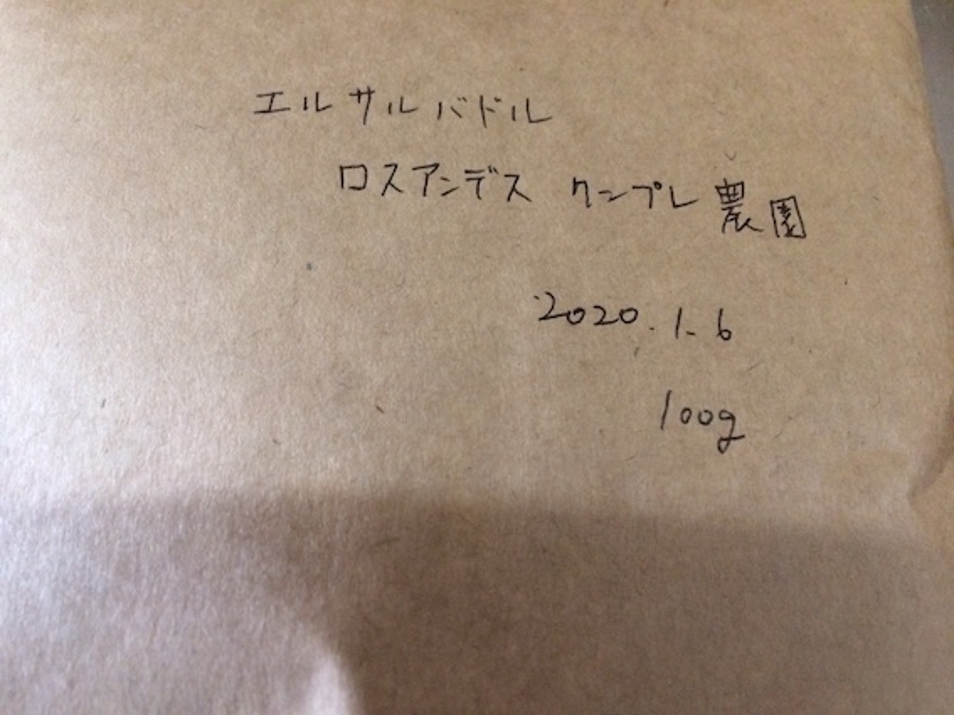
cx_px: 477
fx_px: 799
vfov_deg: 48.2
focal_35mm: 29
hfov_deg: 61.7
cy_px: 358
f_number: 2.2
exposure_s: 1/30
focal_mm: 4.15
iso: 250
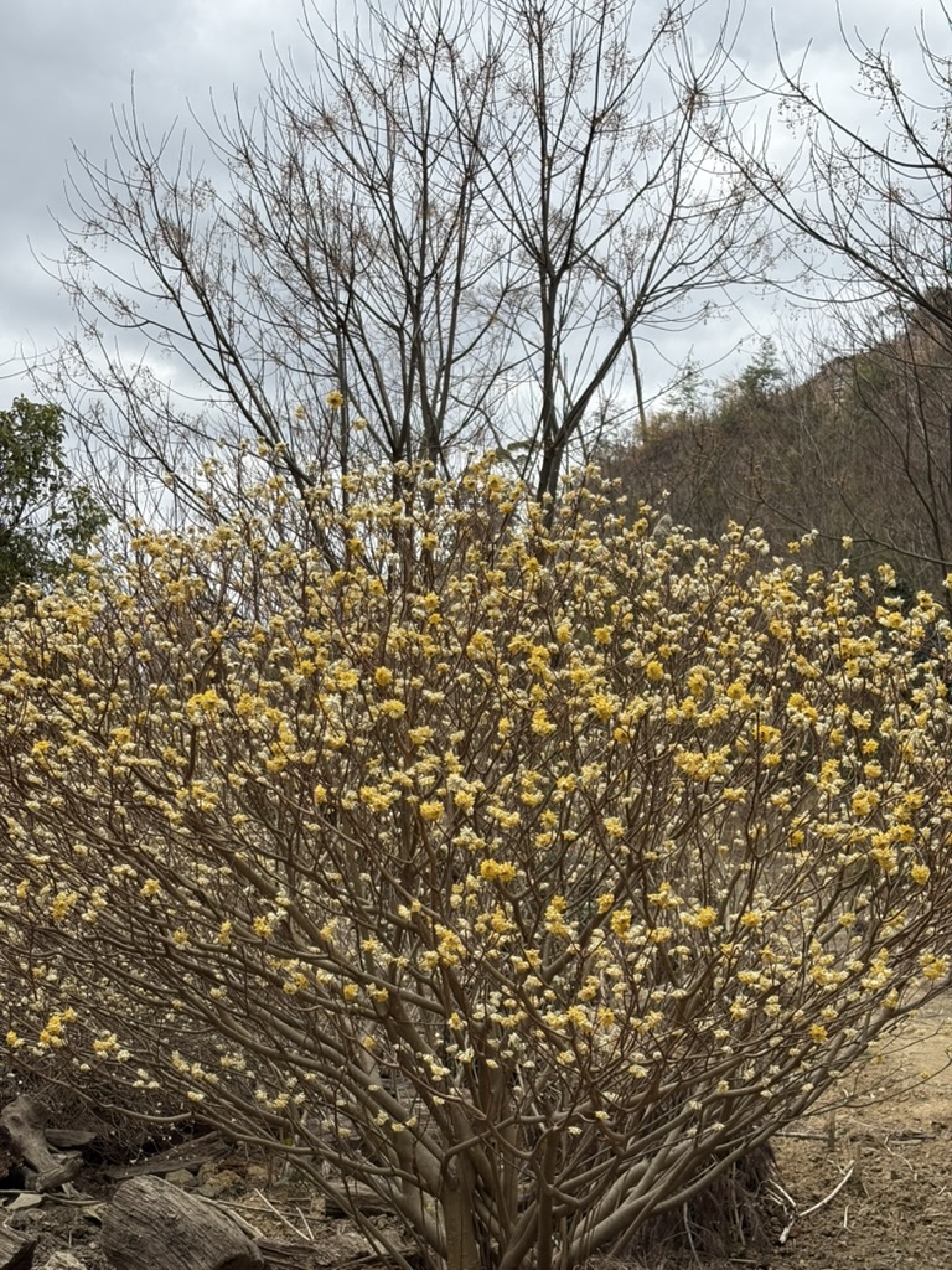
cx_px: 476
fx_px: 1907
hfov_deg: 28.0
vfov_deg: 36.8
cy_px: 635
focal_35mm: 52
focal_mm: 5.96
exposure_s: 1/2283
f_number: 1.6
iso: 32
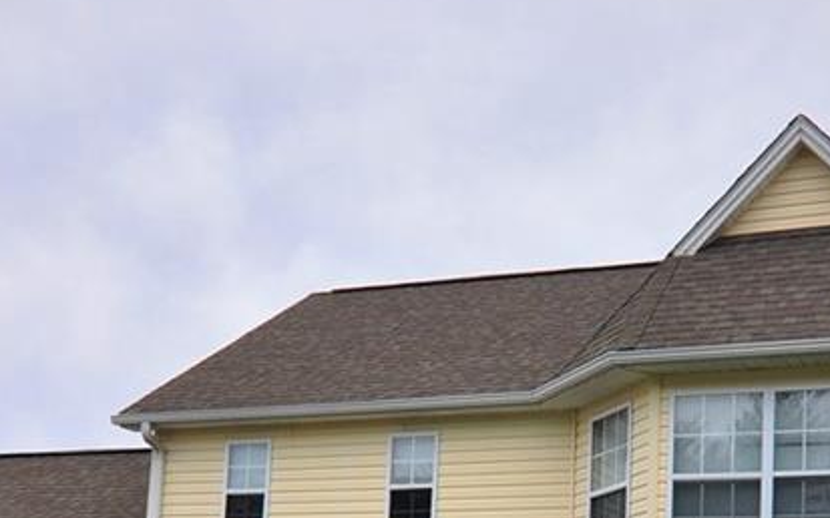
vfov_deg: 24.6
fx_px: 1114
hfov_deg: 40.9
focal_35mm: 49
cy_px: 556
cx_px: 400
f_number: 7.1
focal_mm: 13
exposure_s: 1/200
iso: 250
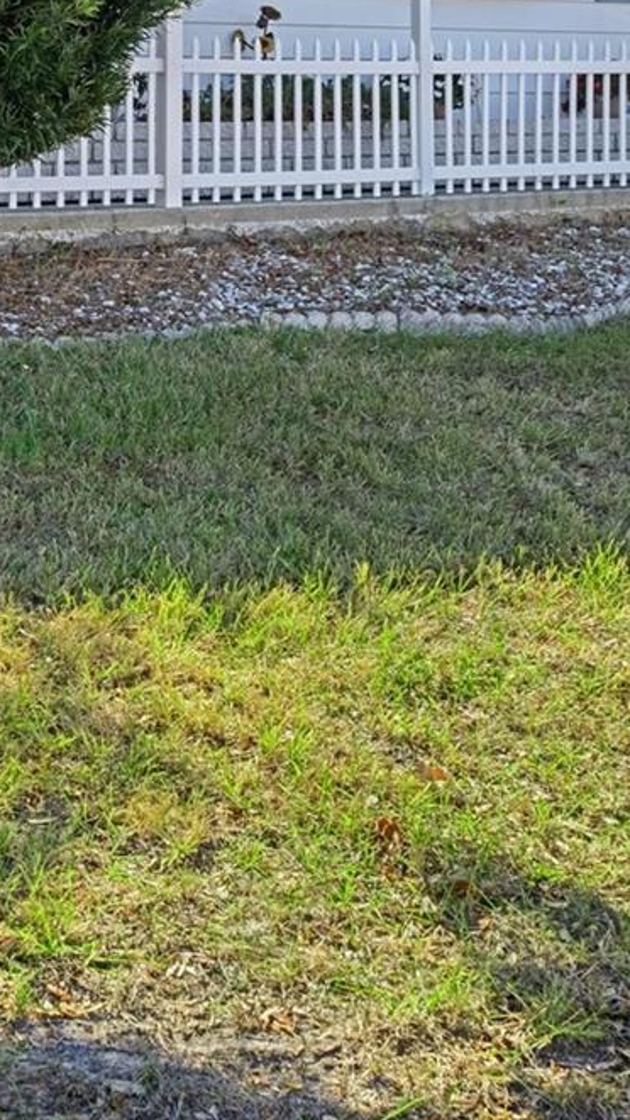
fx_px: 2256
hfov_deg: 15.7
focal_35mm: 76
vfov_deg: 27.5
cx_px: 36
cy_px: 302
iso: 640
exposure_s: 1/320
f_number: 8
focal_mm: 20
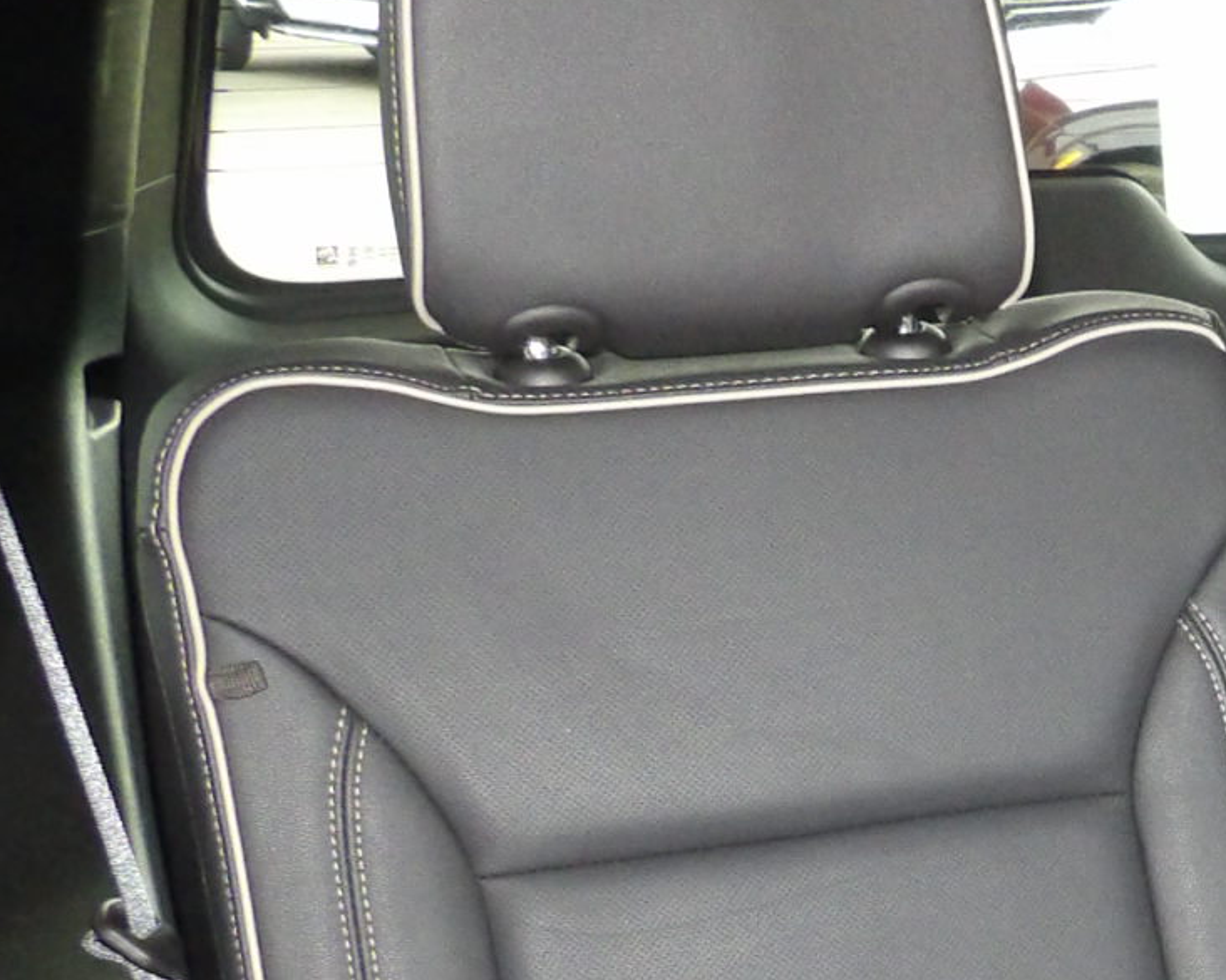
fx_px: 3010
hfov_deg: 20.1
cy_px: 1163
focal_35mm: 83
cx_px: 1795
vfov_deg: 17.6
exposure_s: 1/33
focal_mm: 4.3
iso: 419
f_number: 3.2
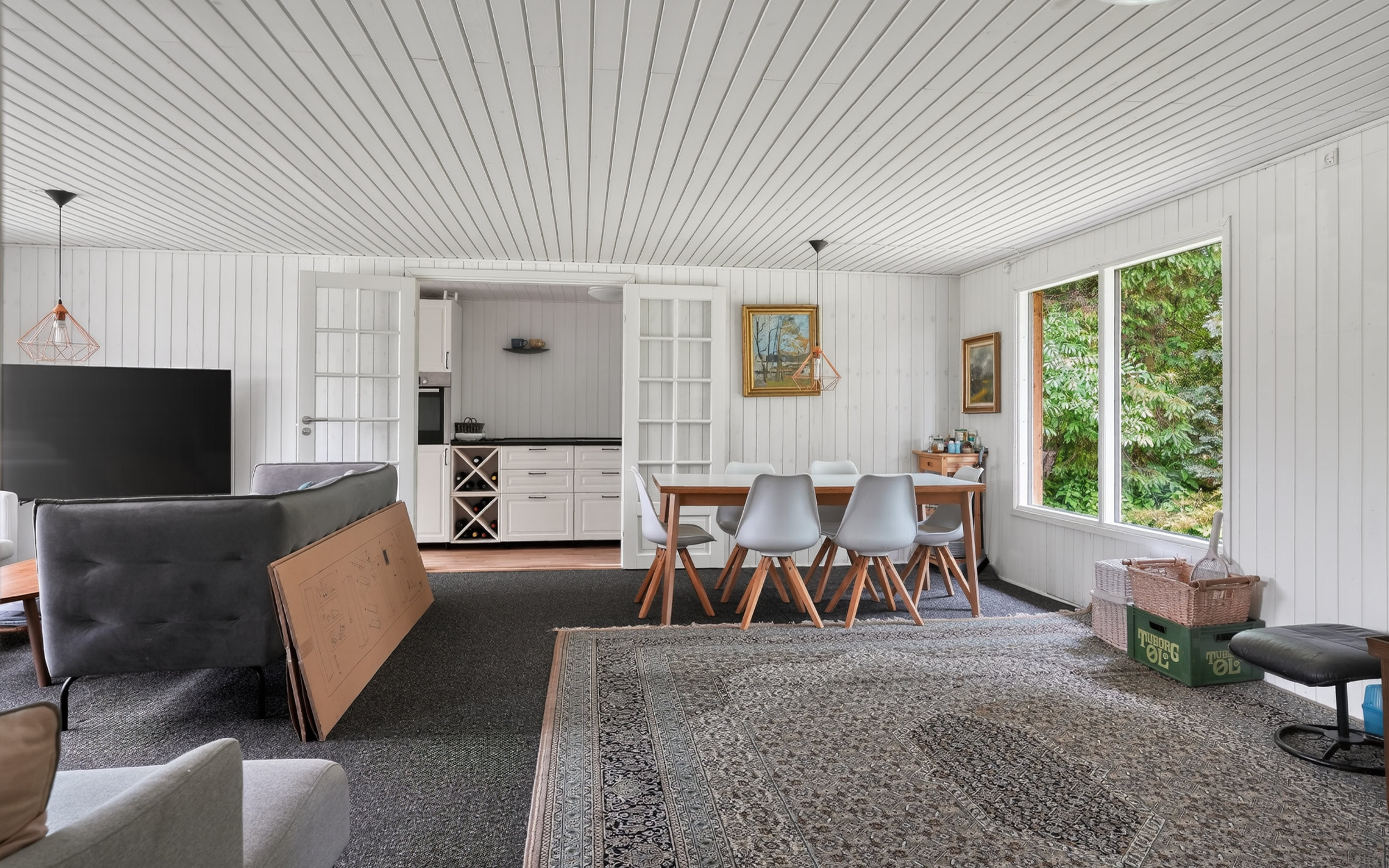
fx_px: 871
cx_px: 711
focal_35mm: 23
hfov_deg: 77.1
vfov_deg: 53.0
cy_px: 417
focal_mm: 22
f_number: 8
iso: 400
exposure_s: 1/3.33
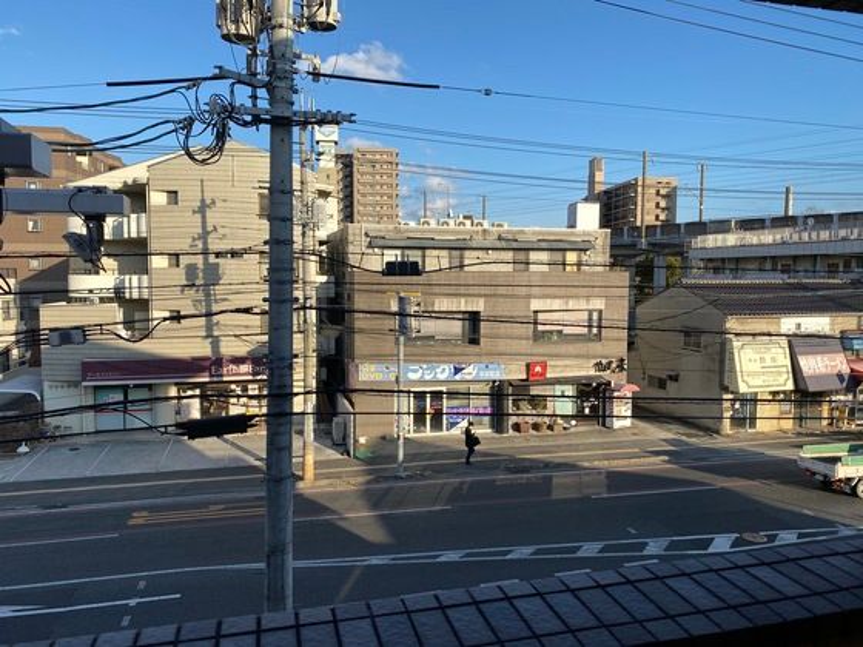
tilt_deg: -2.3
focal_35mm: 26
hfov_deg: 67.3
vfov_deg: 53.1
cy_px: 324
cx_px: 432
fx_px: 648
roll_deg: +0.1
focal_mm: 4.25
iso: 32
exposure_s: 1/2028
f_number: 1.8
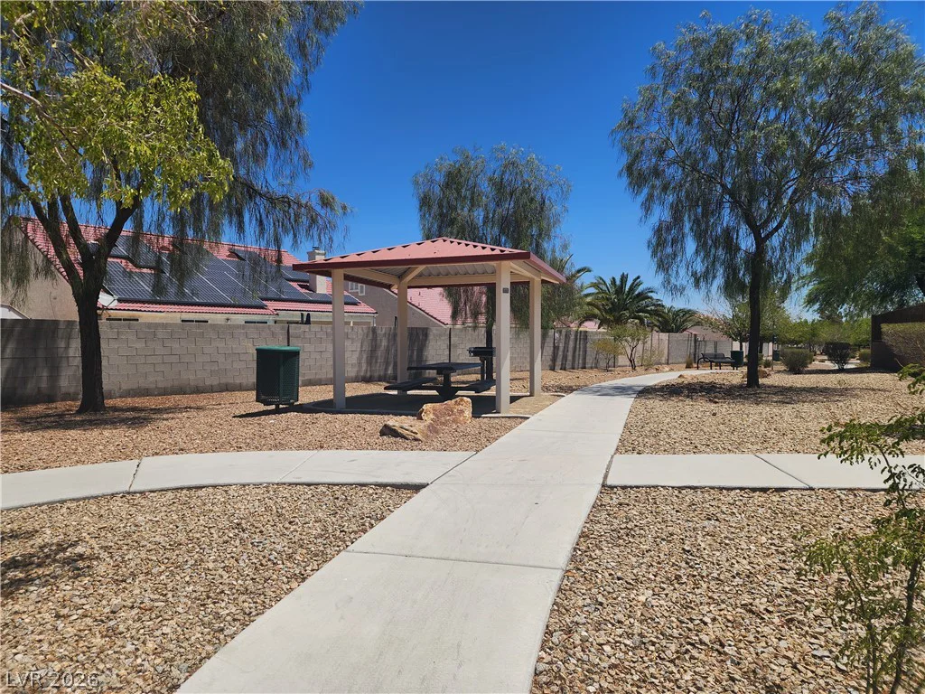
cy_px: 347
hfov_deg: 73.9
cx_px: 462
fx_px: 615
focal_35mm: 23
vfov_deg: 58.9
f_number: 1.8
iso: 12
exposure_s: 1/1686
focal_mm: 6.4
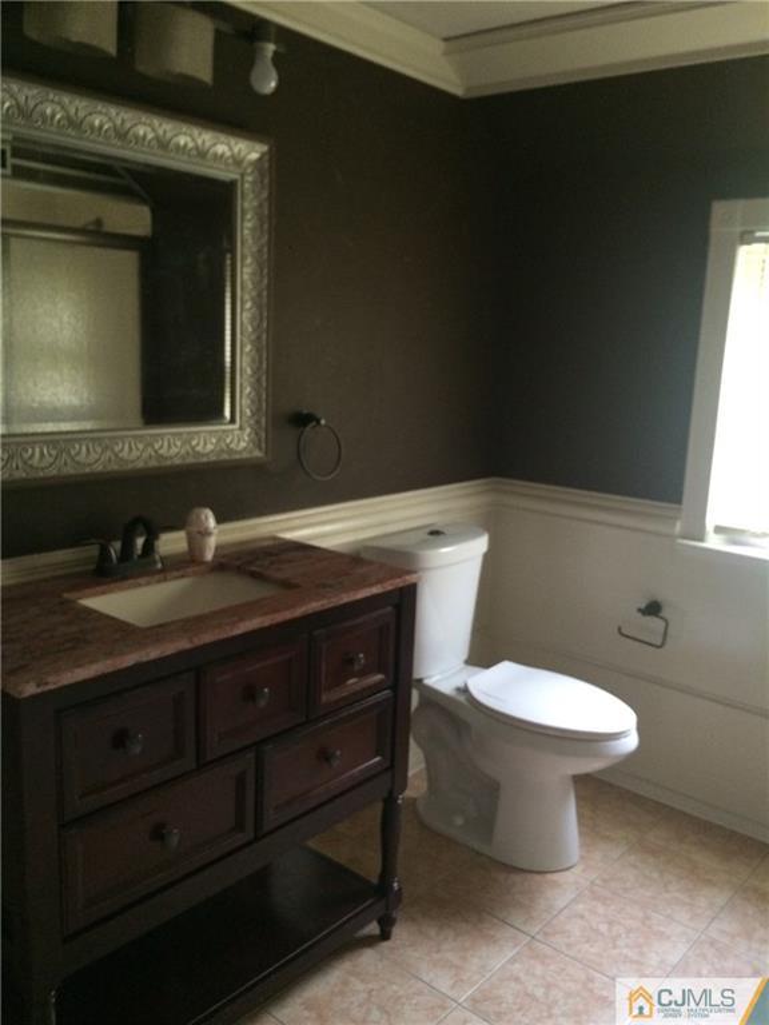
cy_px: 512
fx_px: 859
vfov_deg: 61.7
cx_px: 384
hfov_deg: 48.2
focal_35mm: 29
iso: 400
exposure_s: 1/15
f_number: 2.2
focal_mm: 4.15
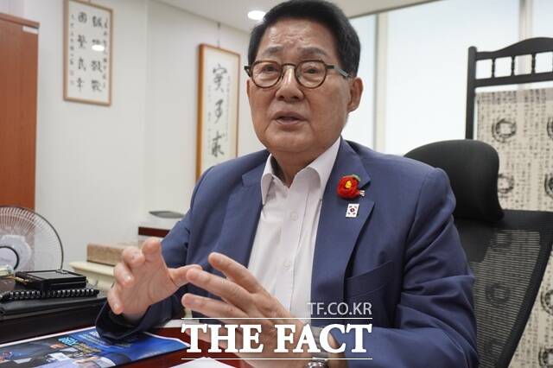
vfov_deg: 38.3
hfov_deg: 55.1
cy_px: 184
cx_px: 276
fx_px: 530
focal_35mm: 34
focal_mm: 23
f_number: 4
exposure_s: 1/160
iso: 1600
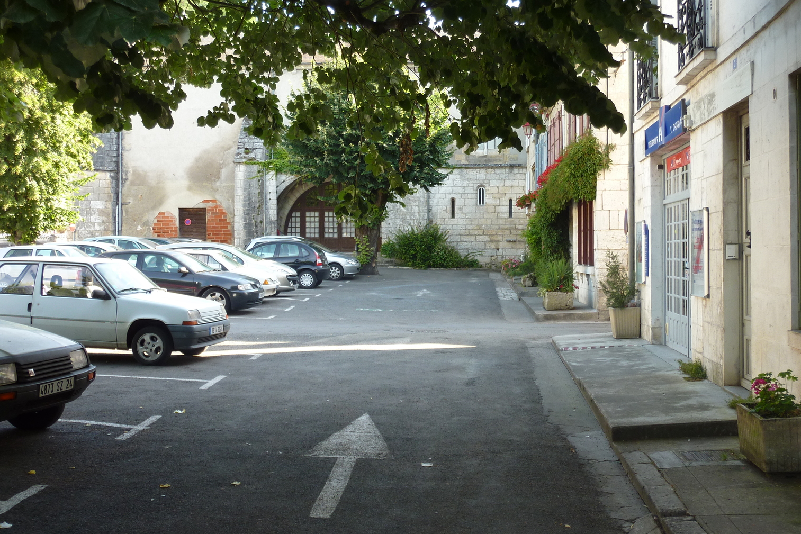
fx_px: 979
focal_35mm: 44
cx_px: 415
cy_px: 249
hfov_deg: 44.5
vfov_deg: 30.5
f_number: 3.6
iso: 80
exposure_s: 1/60
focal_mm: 6.5
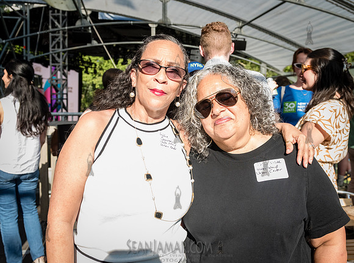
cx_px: 184
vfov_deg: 41.4
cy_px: 115
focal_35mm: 34
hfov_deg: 54.0
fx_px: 347
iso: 2000
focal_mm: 27
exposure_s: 1/4000
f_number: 4.5
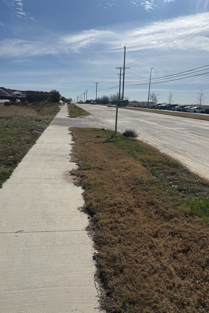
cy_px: 157
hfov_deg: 51.3
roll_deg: -4.1
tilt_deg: -10.0
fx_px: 218
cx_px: 99
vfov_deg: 71.5
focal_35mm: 25
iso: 80
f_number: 1.78
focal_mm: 6.76
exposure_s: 1/14286
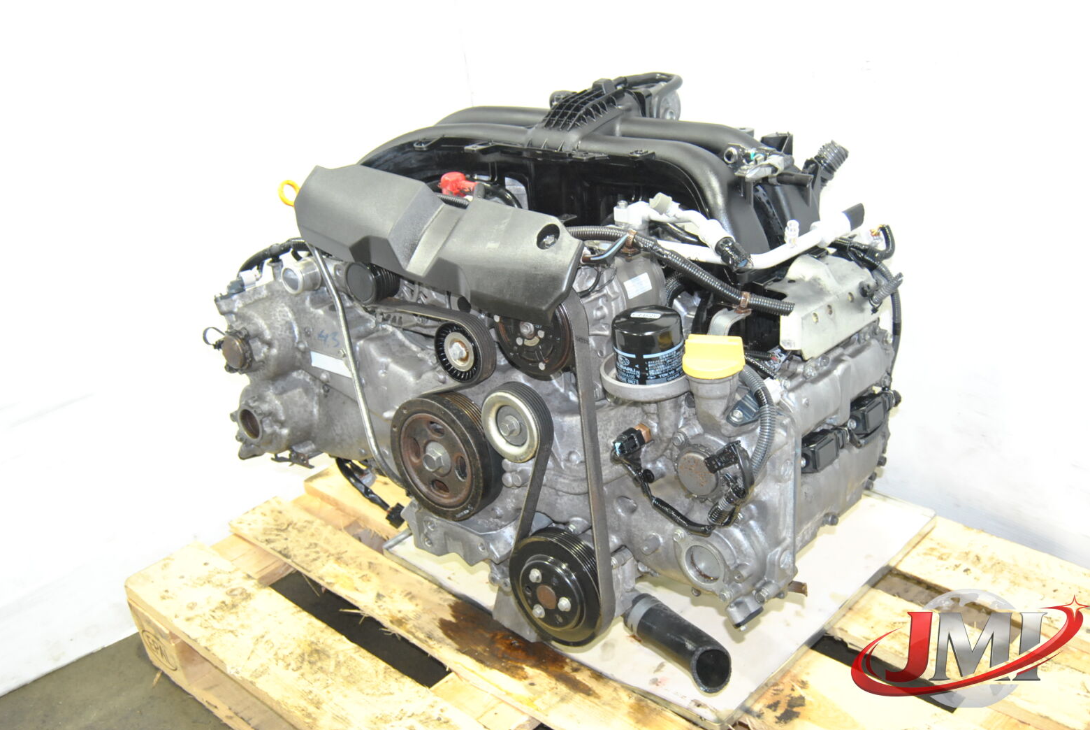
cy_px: 358
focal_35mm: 40
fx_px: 1212
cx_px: 555
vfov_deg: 33.5
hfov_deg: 48.4
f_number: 5
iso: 800
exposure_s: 1/60
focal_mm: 26
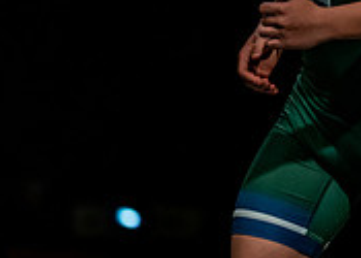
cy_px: 10
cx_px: 404
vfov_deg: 3.1
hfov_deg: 4.3
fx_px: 4798
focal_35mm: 468
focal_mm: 135
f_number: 1.8
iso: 2000
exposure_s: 1/640
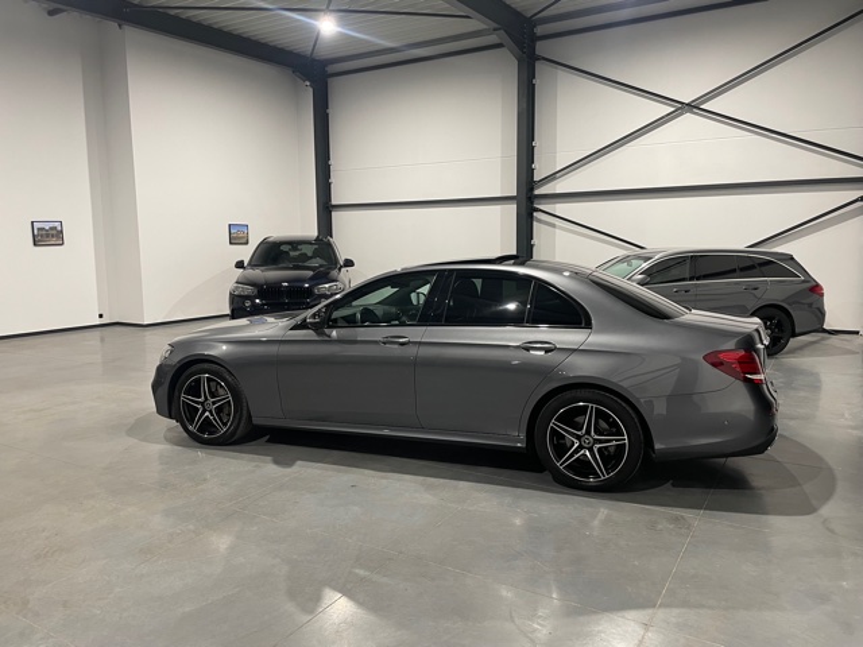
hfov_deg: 67.3
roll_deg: +0.6
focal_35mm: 26
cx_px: 432
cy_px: 324
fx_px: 648
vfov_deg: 53.1
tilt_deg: -7.5
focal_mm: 4.2
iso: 100
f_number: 1.6
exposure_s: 1/50
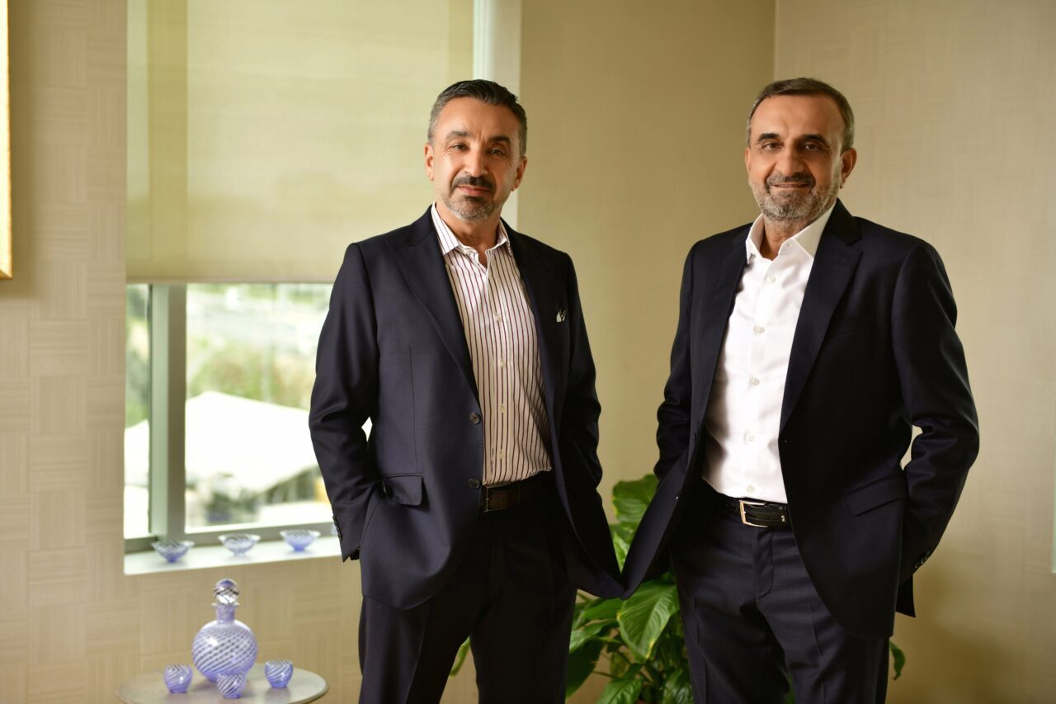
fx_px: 1818
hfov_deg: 32.4
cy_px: 352
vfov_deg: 21.9
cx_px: 528
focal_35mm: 62
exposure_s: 1/100
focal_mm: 62
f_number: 2.8
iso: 80
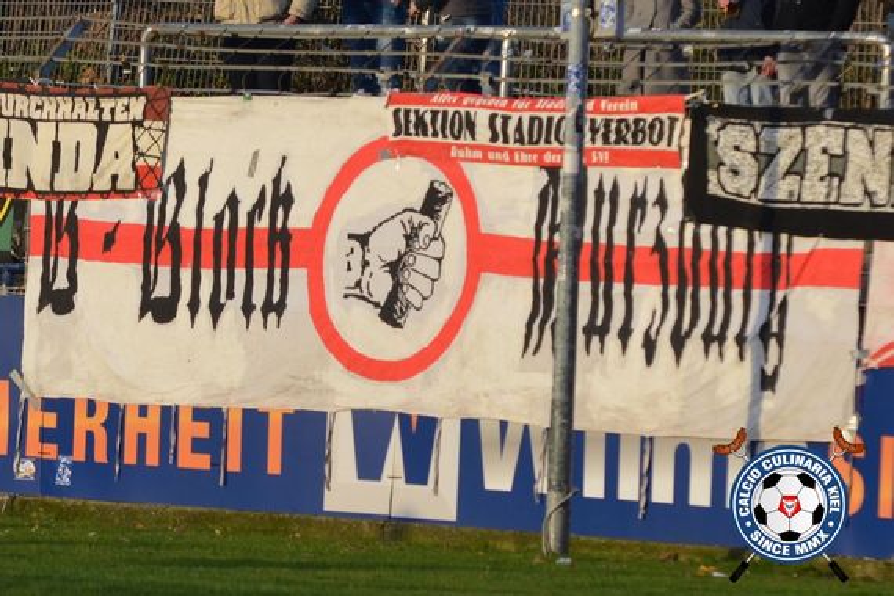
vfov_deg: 5.7
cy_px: 298
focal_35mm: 240
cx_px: 447
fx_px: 5960
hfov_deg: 8.6
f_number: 5
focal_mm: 160
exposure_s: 1/1250
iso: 400
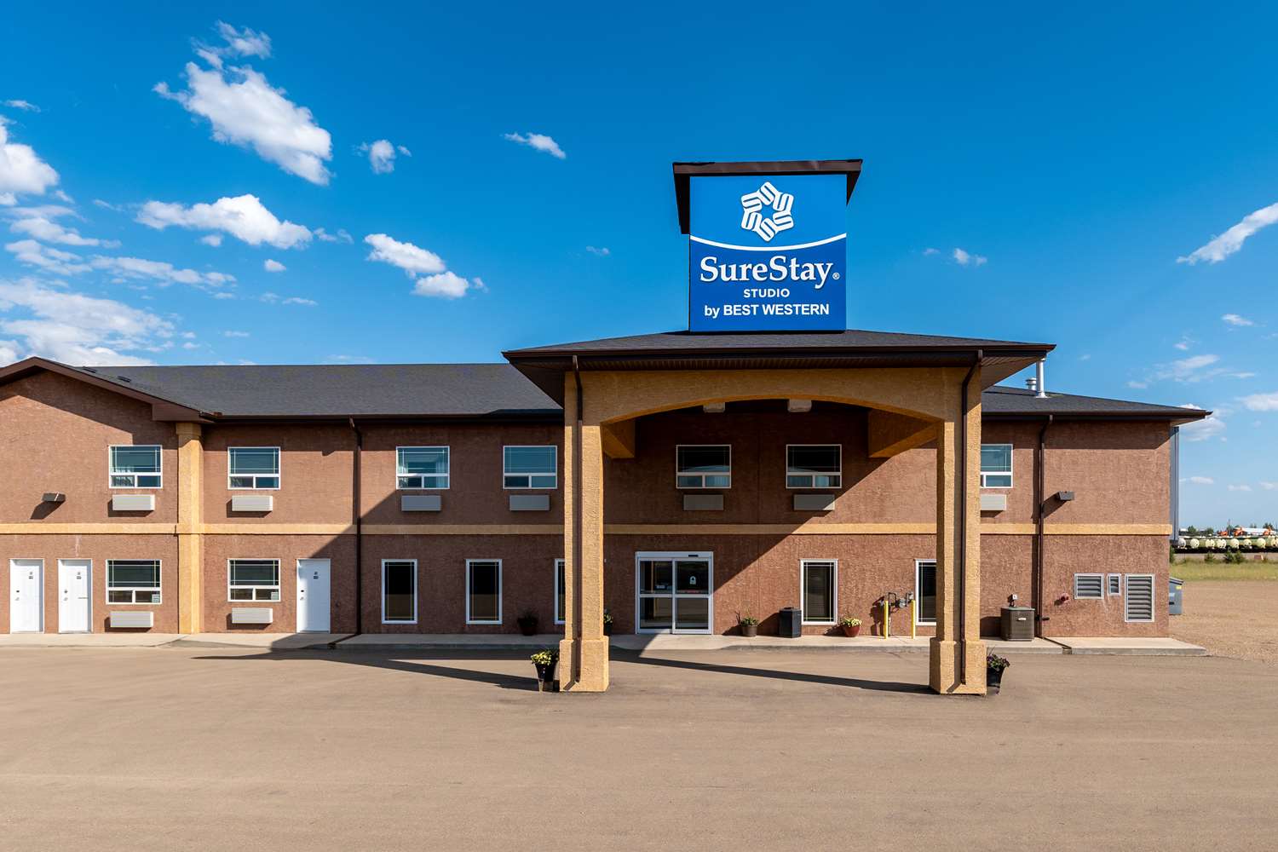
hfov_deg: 90.0
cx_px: 639
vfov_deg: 67.4
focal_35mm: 18
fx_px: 639
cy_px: 426
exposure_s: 1/800
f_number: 7.1
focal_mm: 18
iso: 200
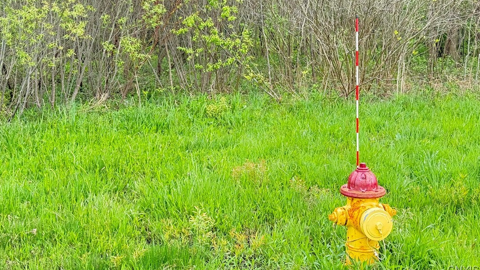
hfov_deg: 39.2
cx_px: 238
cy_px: 98
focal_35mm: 53
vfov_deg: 22.6
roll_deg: -0.1
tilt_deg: -5.2
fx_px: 675
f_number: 1.78
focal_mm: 6.76
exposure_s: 1/523
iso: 100
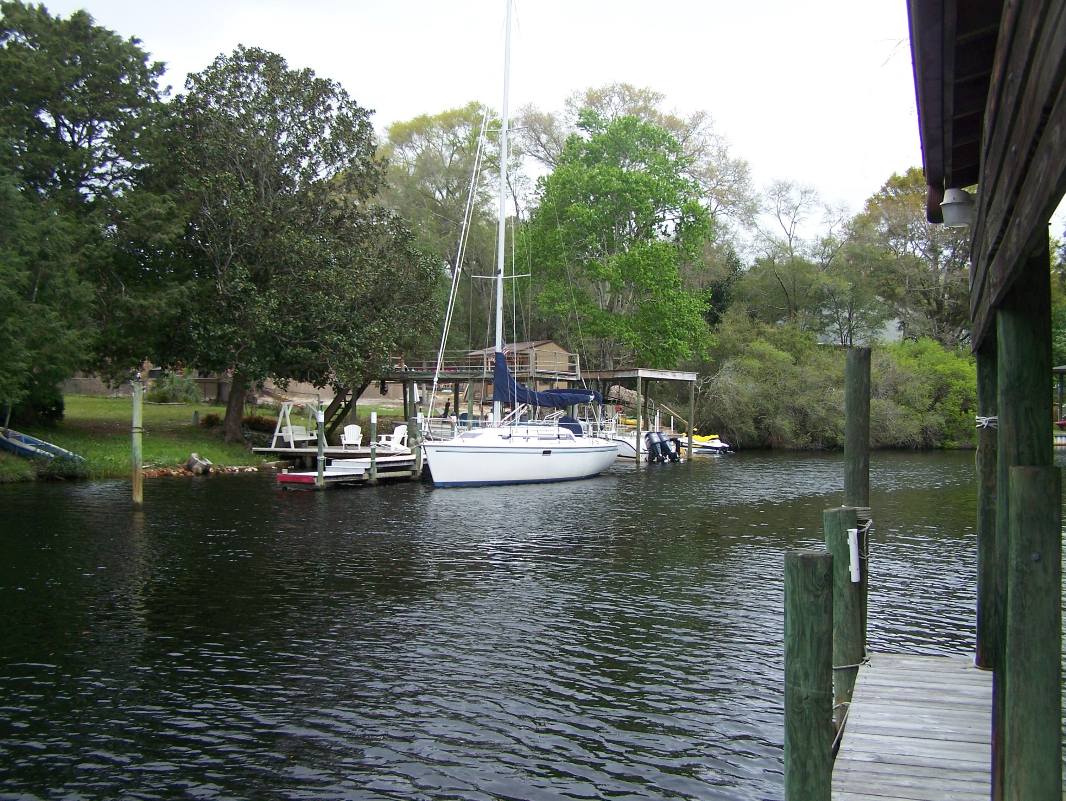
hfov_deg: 48.9
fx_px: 1171
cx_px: 533
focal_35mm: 38
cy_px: 400
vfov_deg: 37.8
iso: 80
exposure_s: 1/640
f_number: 2.8
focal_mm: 6.3
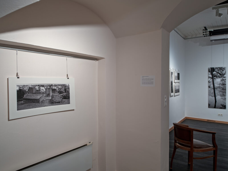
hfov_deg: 63.4
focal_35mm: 28
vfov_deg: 49.7
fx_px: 184
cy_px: 86
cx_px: 114
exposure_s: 1/25
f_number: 6.3
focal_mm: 35
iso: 800
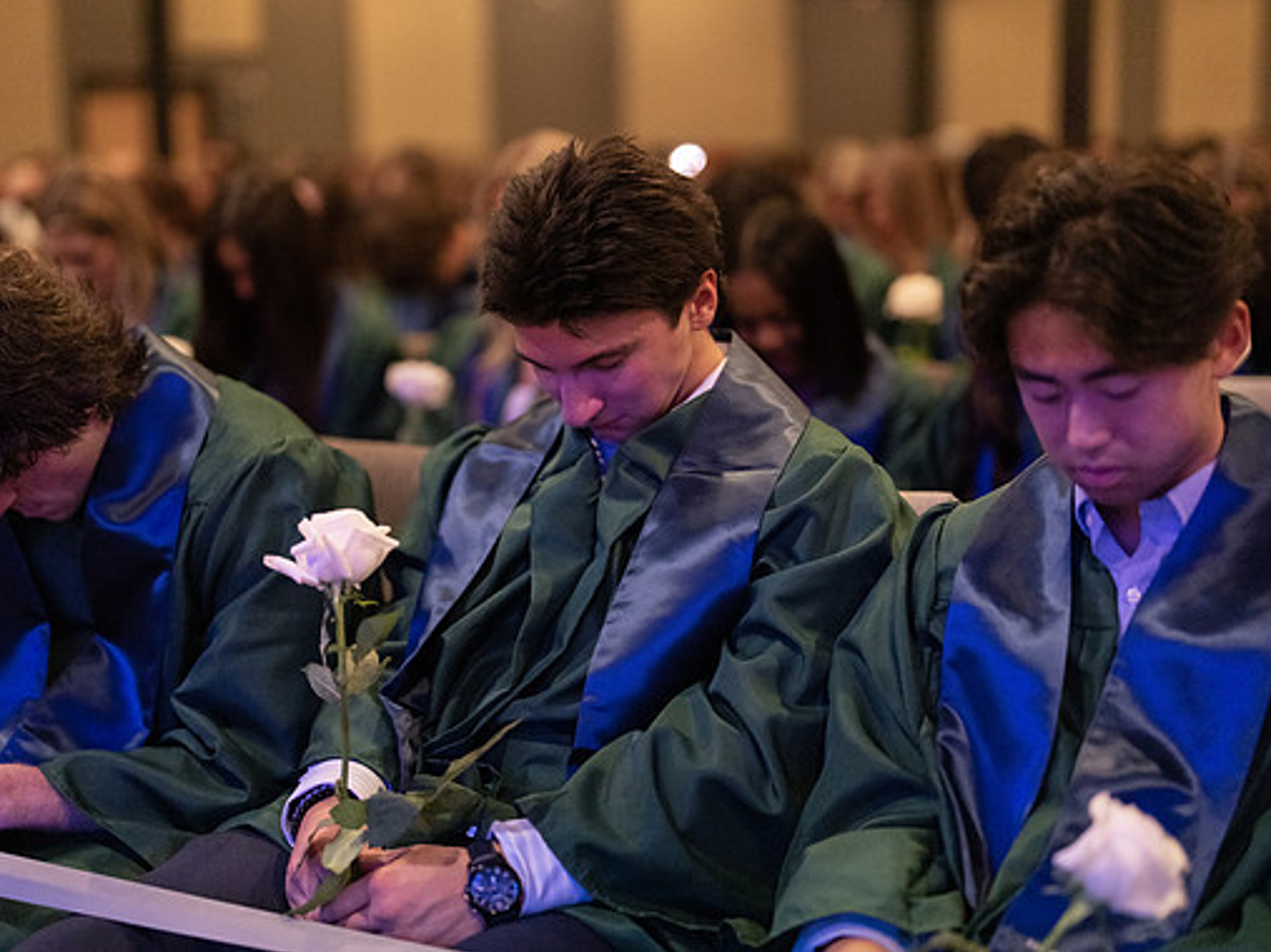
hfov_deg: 34.9
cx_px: 597
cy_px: 470
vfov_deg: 26.5
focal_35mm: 55
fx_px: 2019
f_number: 1.2
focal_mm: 50
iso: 3200
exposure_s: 1/320
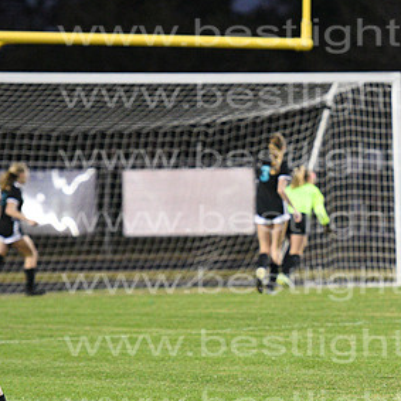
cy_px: 253
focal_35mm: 405
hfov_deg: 4.3
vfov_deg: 4.3
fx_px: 5306
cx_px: 385
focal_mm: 155
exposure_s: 1/800
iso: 8000
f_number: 2.8
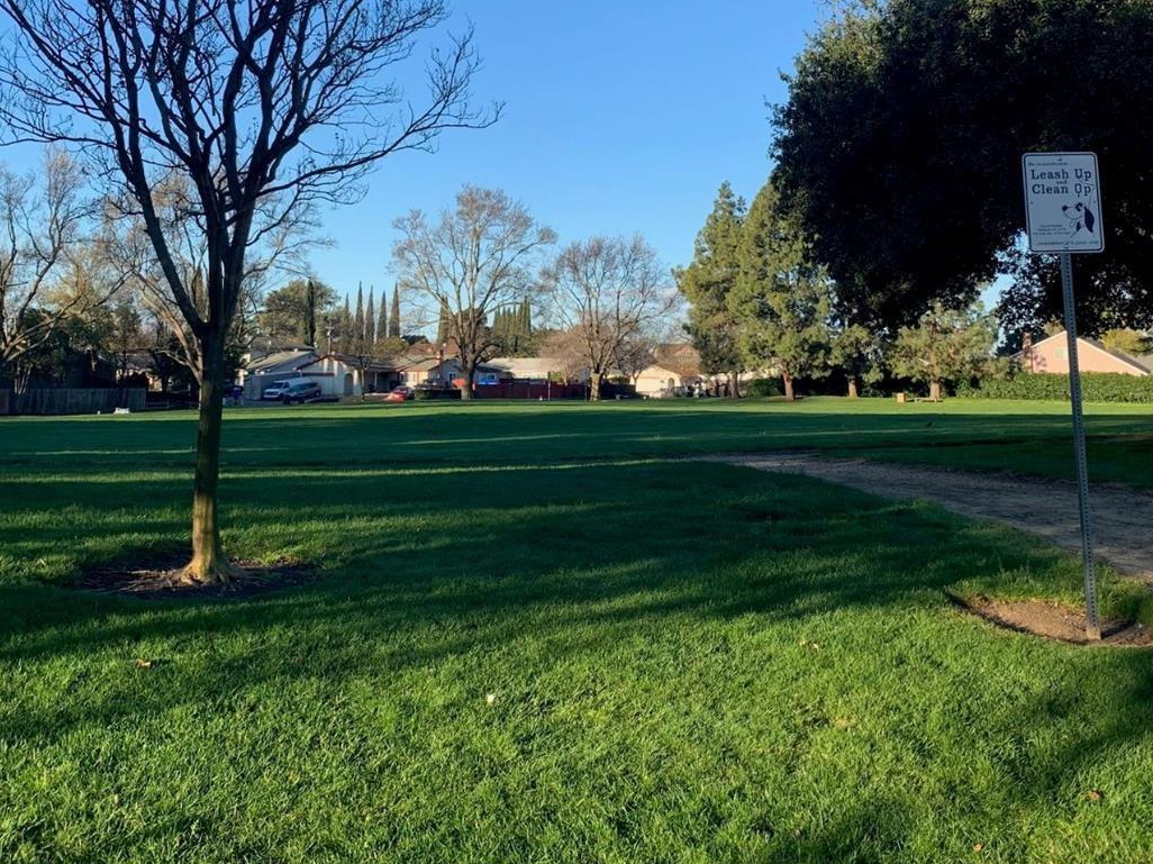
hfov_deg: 48.9
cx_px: 628
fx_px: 1265
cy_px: 247
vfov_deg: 37.0
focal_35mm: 38
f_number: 1.8
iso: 25
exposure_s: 1/743
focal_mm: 4.25
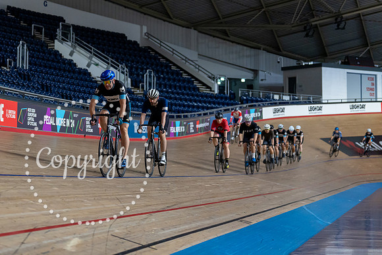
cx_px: 117
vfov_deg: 14.0
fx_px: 1033
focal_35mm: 97
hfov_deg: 20.9
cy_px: 78
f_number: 2.8
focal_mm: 70
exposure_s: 1/800
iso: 3200
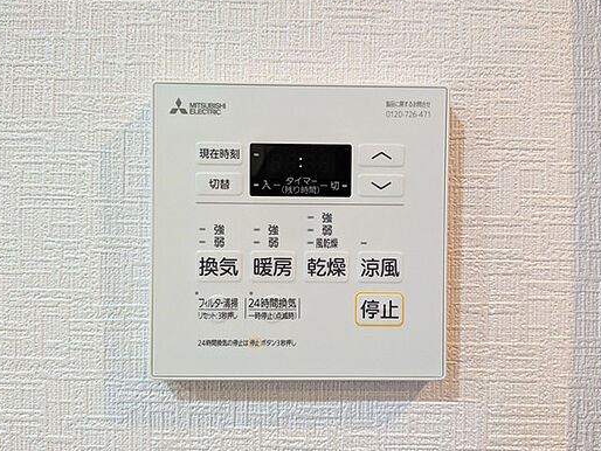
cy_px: 229
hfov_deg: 63.4
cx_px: 303
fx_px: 486
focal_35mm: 28
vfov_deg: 49.8
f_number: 1.7
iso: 286
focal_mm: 4.53
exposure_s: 1/120
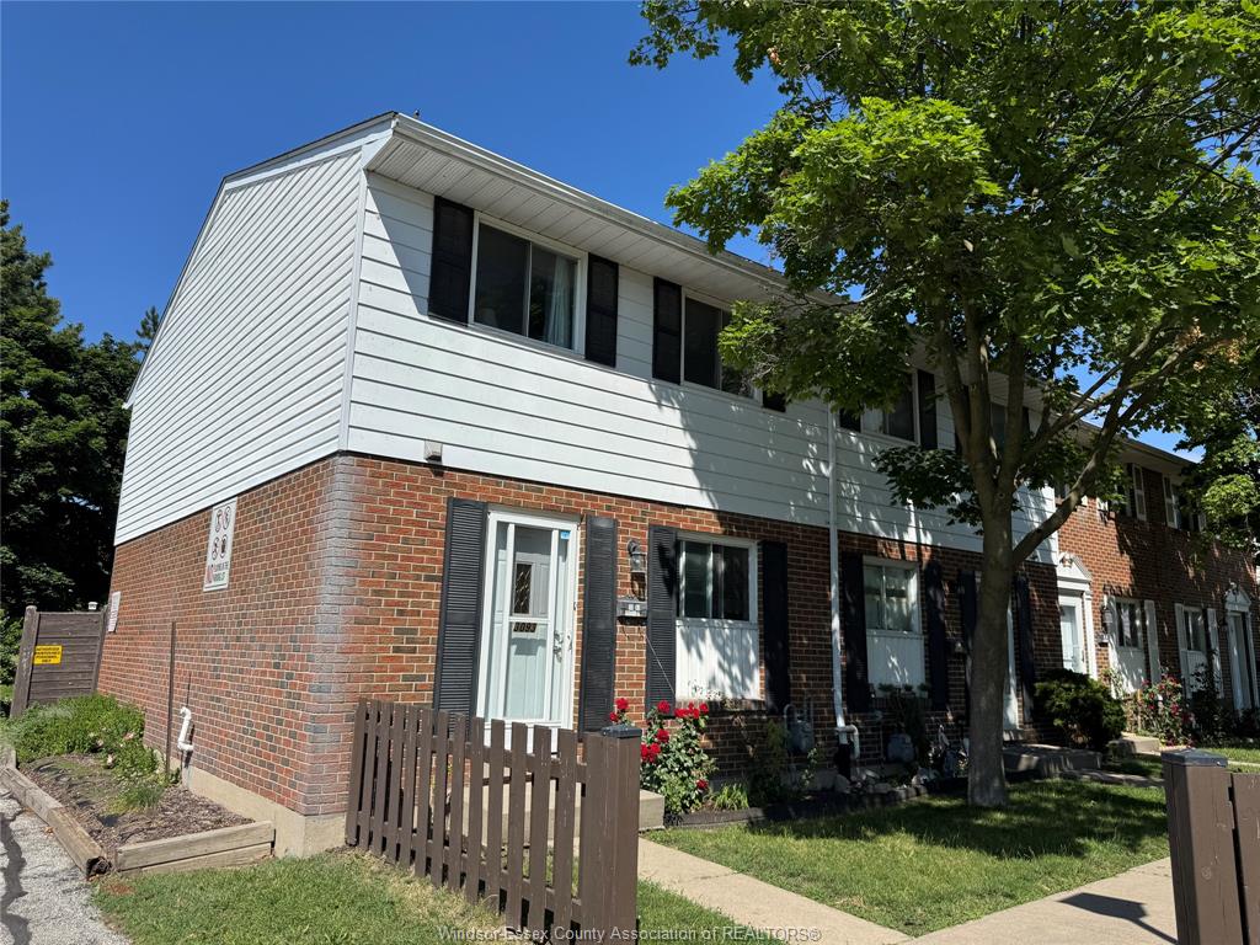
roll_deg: -2.1
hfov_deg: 71.6
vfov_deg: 56.8
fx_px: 874
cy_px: 472
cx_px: 630
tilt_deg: +11.9
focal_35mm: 24
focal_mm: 6.76
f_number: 1.78
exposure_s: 1/6410
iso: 80
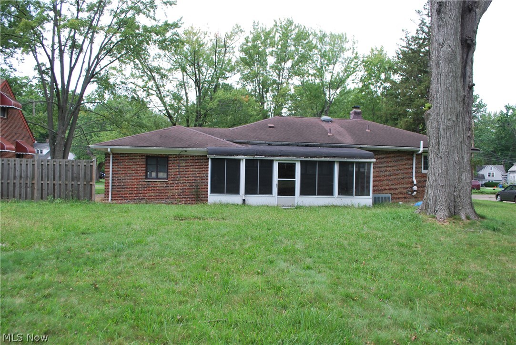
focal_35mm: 27
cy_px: 172
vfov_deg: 48.0
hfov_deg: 67.3
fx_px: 387
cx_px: 258
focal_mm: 18
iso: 100
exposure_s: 1/160
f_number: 6.3
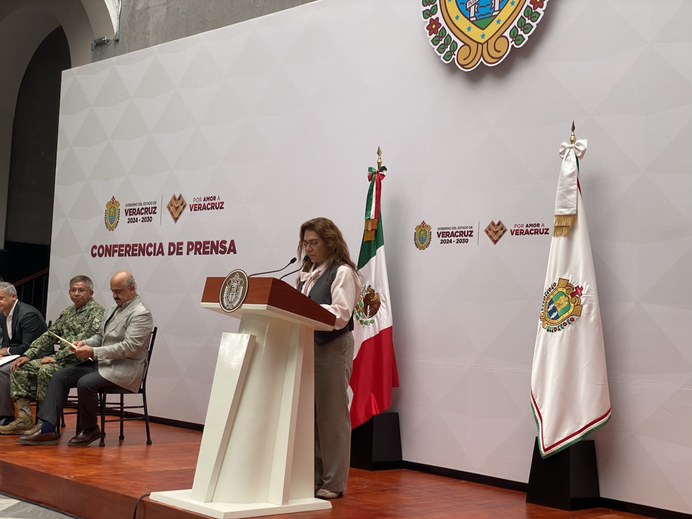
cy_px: 260
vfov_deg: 28.1
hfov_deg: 36.8
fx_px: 1040
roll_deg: -3.4
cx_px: 346
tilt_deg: +3.8
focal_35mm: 52
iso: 20
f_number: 2
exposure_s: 1/153
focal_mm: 6
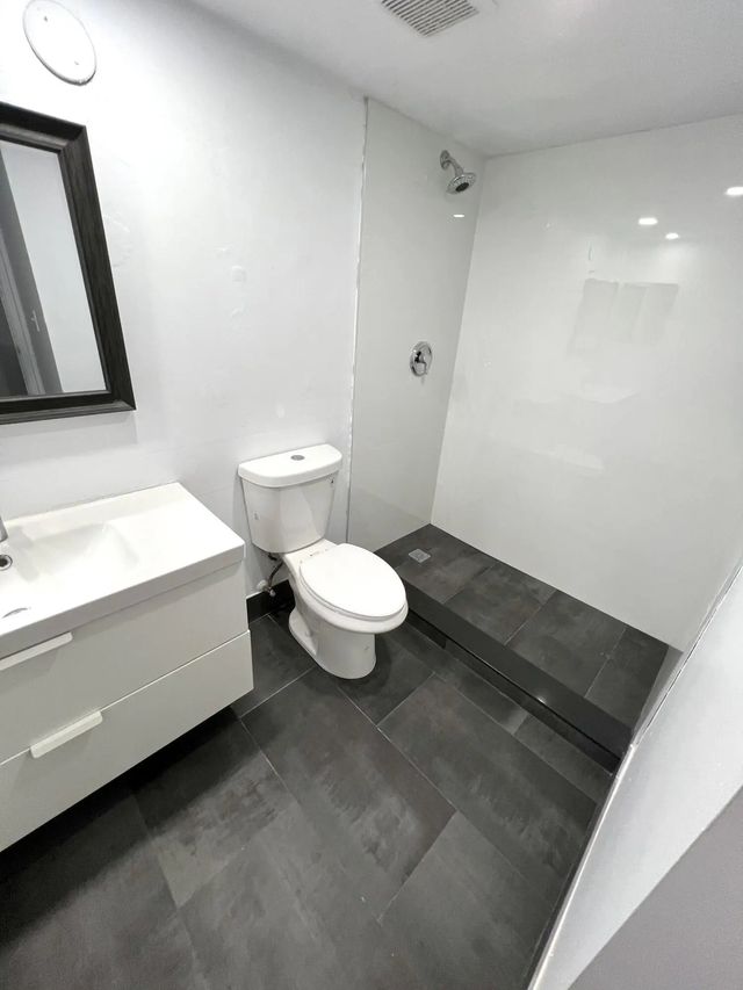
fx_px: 372
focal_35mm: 13
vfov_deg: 106.2
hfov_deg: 89.9
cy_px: 495
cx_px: 372
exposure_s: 1/120
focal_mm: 1.57
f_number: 1.8
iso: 160
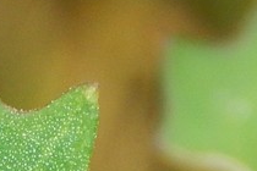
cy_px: 236
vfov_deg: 2.8
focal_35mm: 482
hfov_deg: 4.2
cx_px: -220
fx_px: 3441
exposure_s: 1/250
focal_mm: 20.5
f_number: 4.6
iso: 220
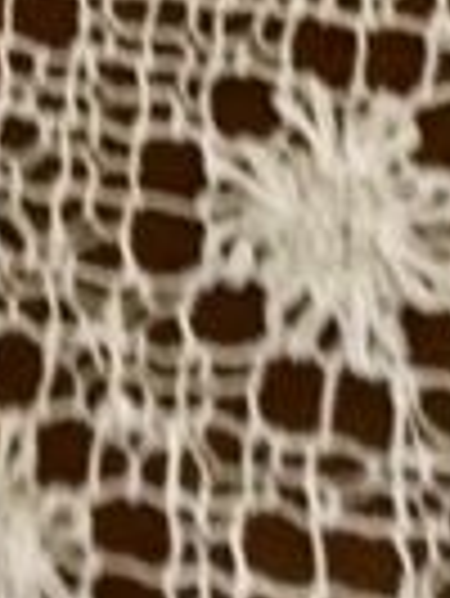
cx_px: -356
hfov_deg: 9.5
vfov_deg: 12.6
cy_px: -310
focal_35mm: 149
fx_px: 2578
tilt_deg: -67.0
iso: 200
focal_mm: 3.3
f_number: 2.4
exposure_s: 1/33
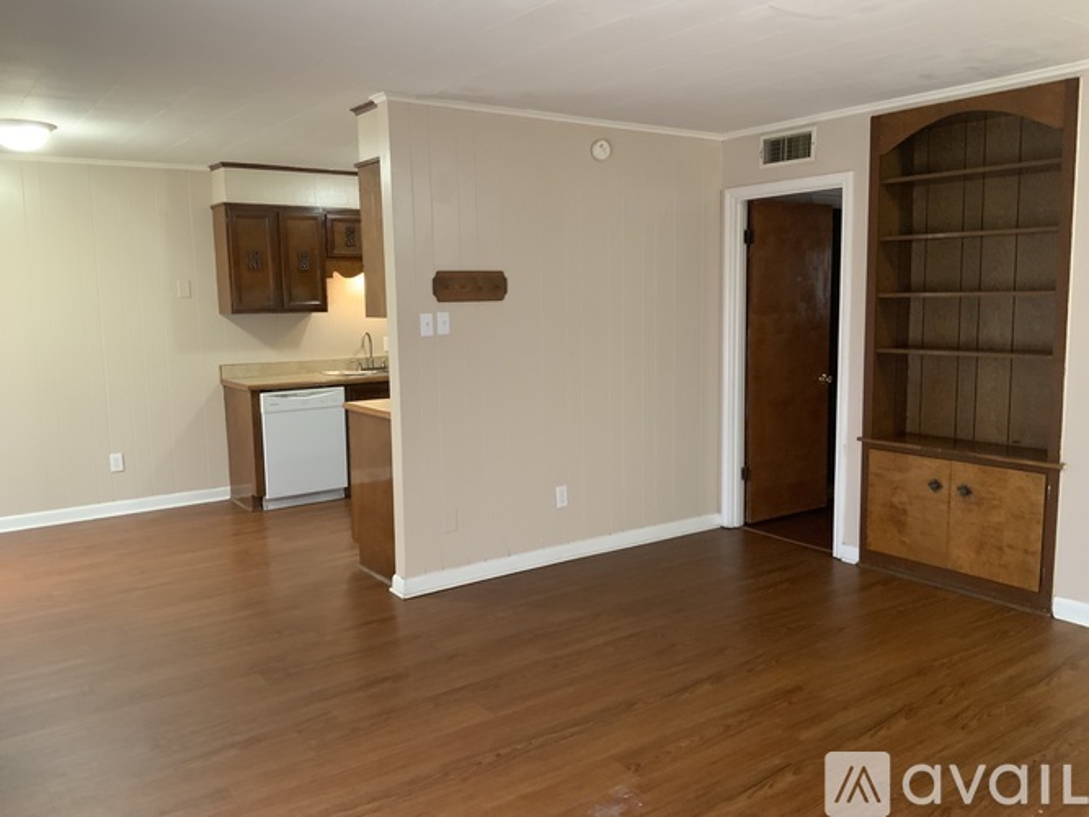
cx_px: 544
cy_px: 408
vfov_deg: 48.2
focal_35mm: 29
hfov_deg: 61.7
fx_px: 912
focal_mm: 3
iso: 200
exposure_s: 1/40
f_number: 1.8
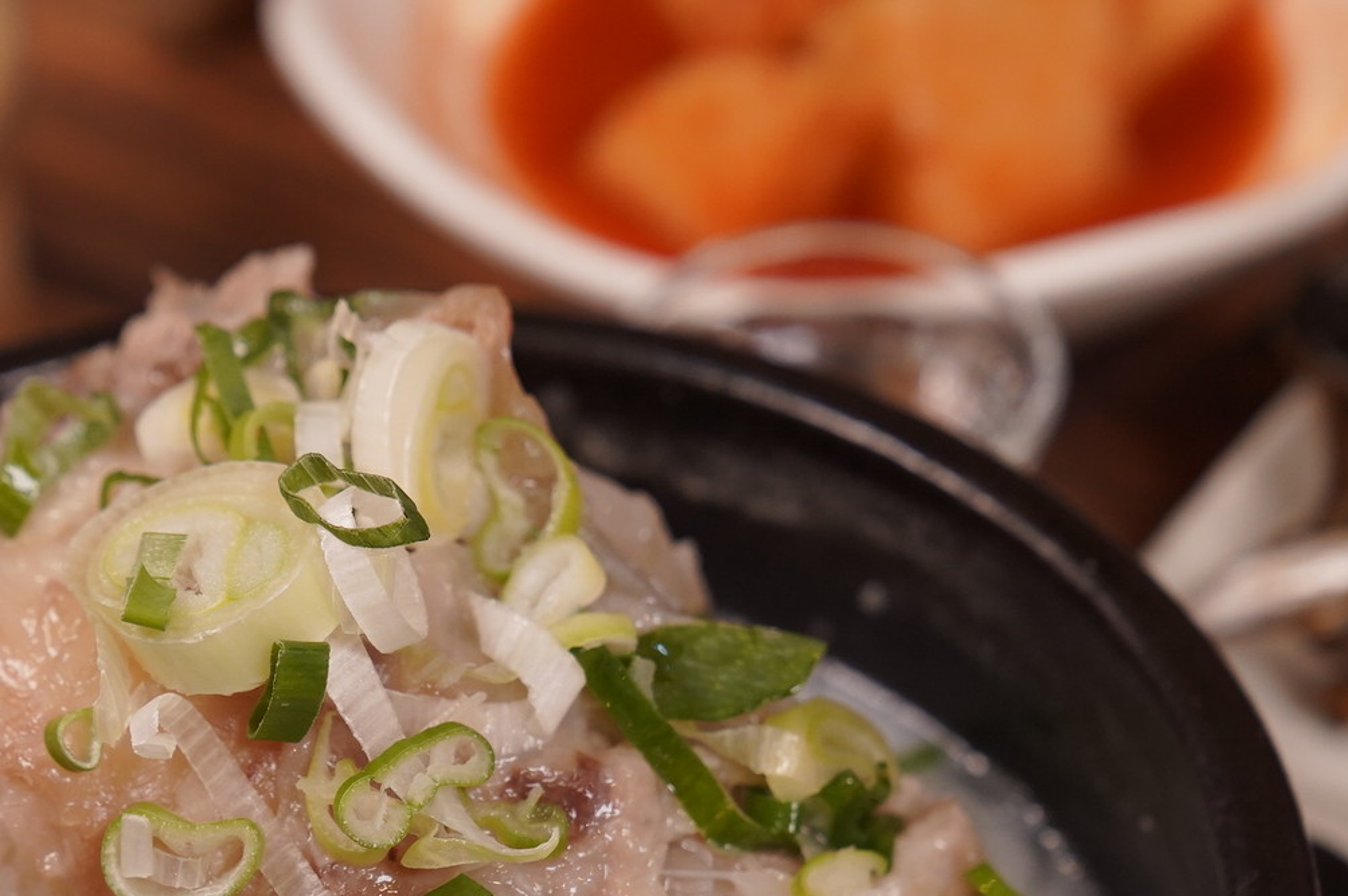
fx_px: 5013
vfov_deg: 10.2
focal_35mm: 134
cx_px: 409
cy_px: 688
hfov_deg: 15.3
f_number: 5
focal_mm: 70
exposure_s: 1/400
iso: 1250
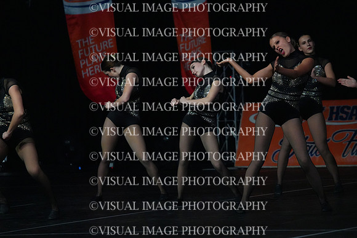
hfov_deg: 7.9
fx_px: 2579
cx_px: 178
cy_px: 119
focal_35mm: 260
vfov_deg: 5.3
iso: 12800
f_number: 5.6
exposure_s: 1/1000
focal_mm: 260
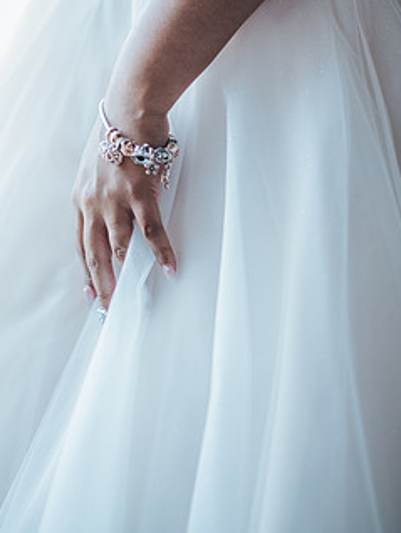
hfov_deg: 21.6
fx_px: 1049
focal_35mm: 68
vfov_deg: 28.5
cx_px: 174
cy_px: 246
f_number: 1.8
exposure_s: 1/320
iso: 640
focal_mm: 50
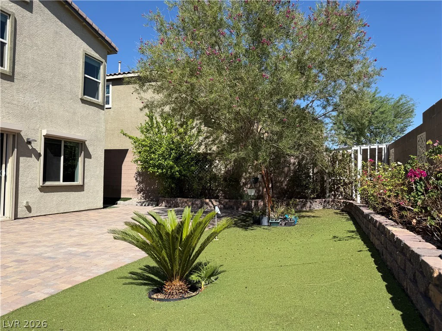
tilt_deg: +2.5
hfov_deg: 71.6
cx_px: 221
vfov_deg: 56.8
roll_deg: -1.1
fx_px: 306
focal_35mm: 24
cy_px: 166
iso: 80
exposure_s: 1/4405
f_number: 1.78
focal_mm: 6.76
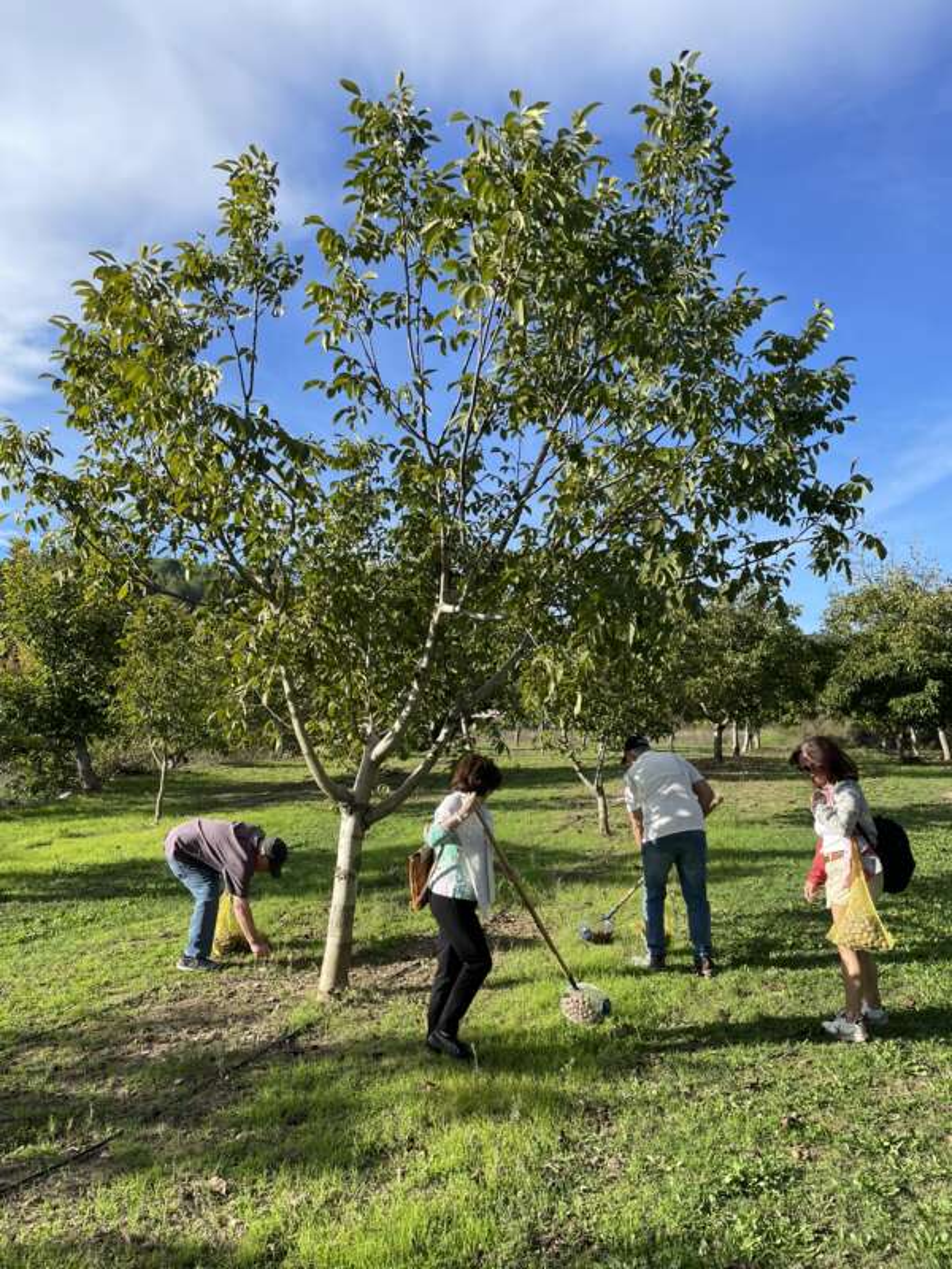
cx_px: 476
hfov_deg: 53.1
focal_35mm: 26
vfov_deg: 67.3
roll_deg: -0.5
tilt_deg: +5.9
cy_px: 634
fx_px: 953
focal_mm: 4.2
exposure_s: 1/1511
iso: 32
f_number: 1.6
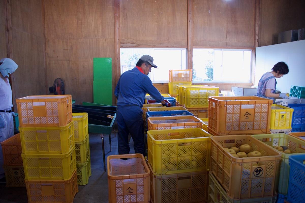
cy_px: 102
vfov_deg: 46.4
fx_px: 237
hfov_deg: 65.5
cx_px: 152
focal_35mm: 28
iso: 6400
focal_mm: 28
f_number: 5
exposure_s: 1/250
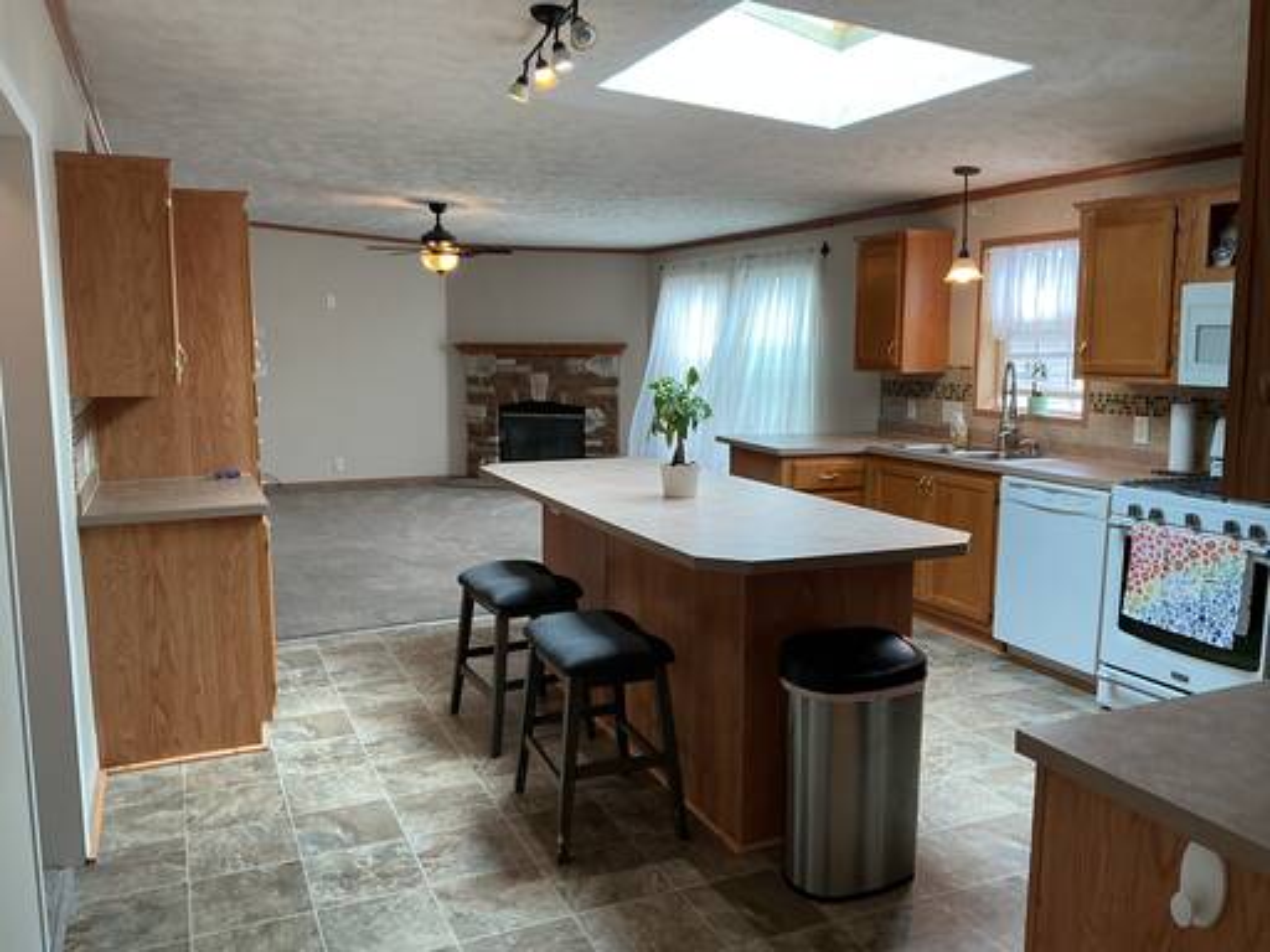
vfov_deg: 48.2
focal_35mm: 29
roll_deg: +0.0
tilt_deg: -7.0
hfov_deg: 61.7
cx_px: 635
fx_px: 1064
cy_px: 476
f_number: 1.8
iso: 64
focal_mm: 3
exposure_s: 1/120
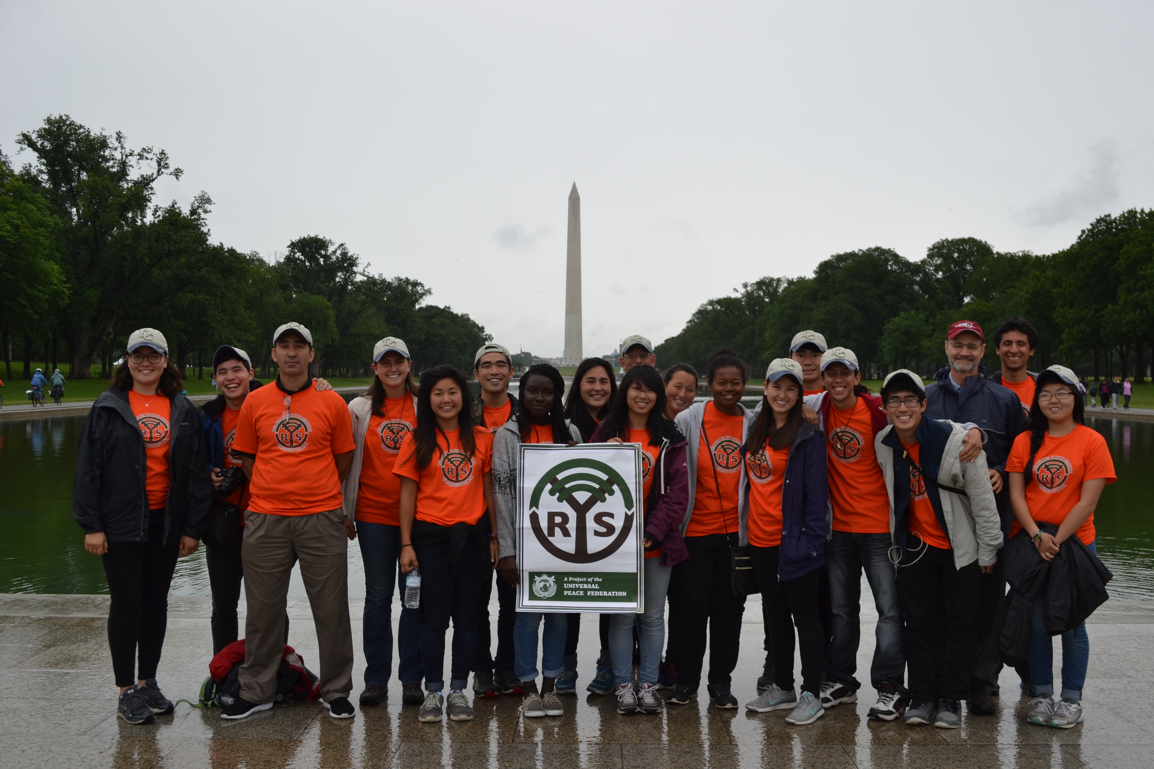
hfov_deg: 49.6
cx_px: 577
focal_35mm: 39
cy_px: 384
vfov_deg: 34.2
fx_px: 1250
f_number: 7.1
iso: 100
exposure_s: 1/200
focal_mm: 26
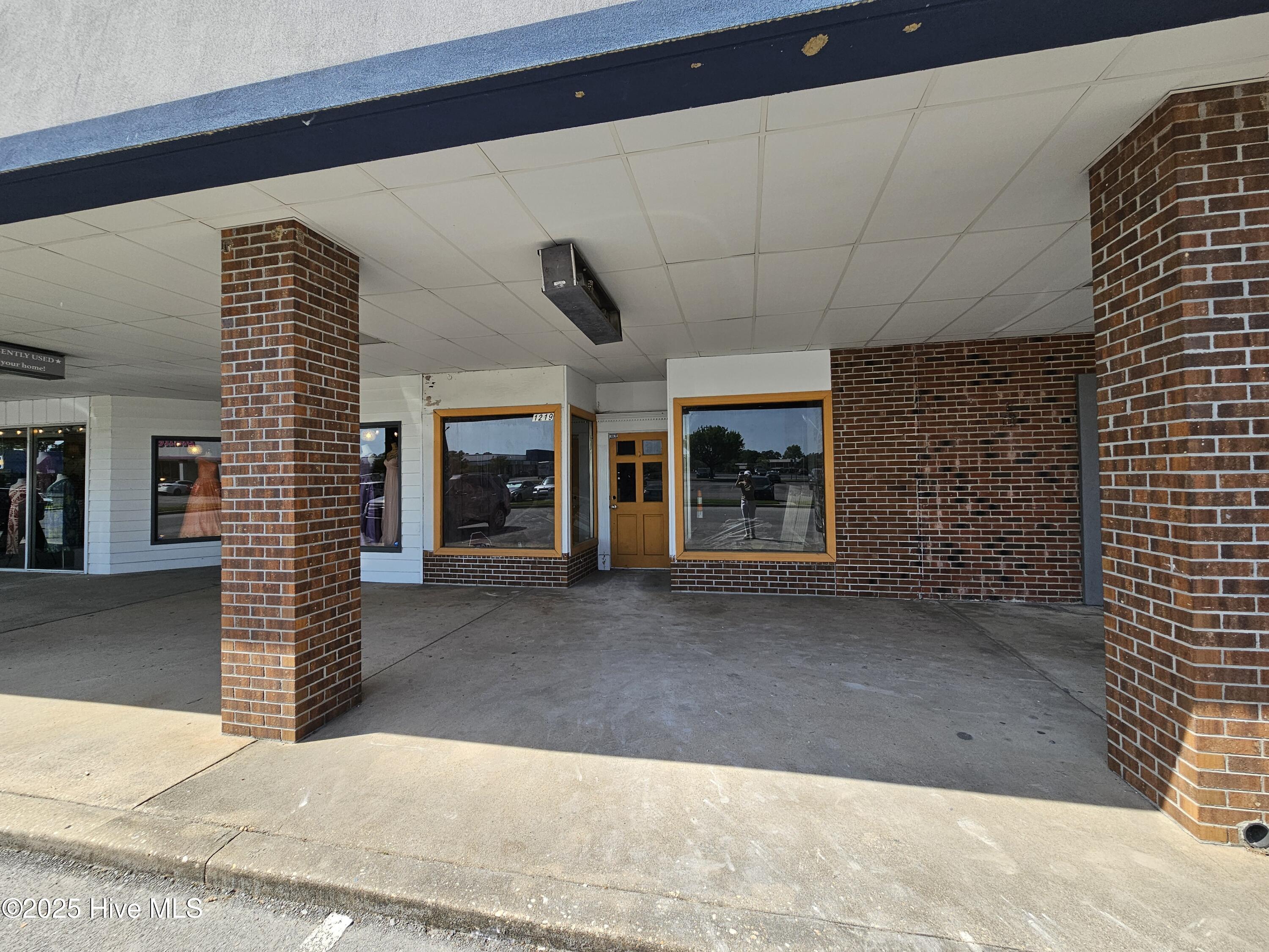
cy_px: 476
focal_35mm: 13
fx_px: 477
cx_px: 634
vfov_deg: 89.9
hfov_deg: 106.2
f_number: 2.2
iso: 50
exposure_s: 1/1186
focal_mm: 2.2
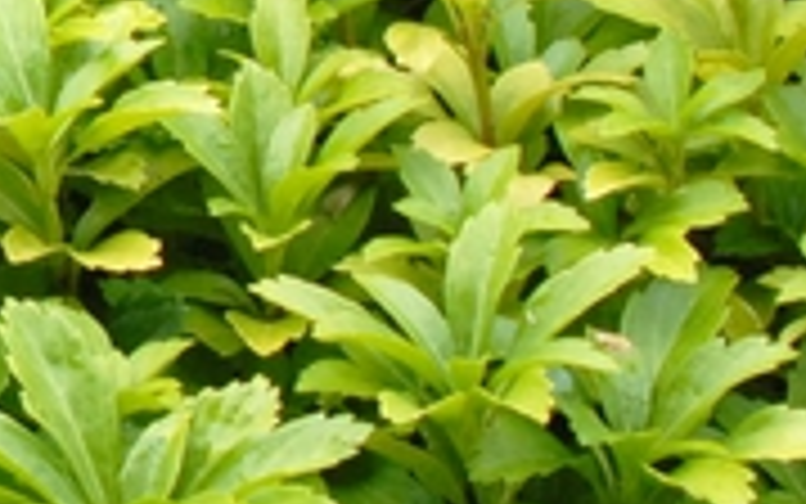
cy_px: -133
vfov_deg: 5.3
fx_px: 5383
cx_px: -788
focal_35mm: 245
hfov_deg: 8.2
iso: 400
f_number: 7.1
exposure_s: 1/180
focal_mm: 28
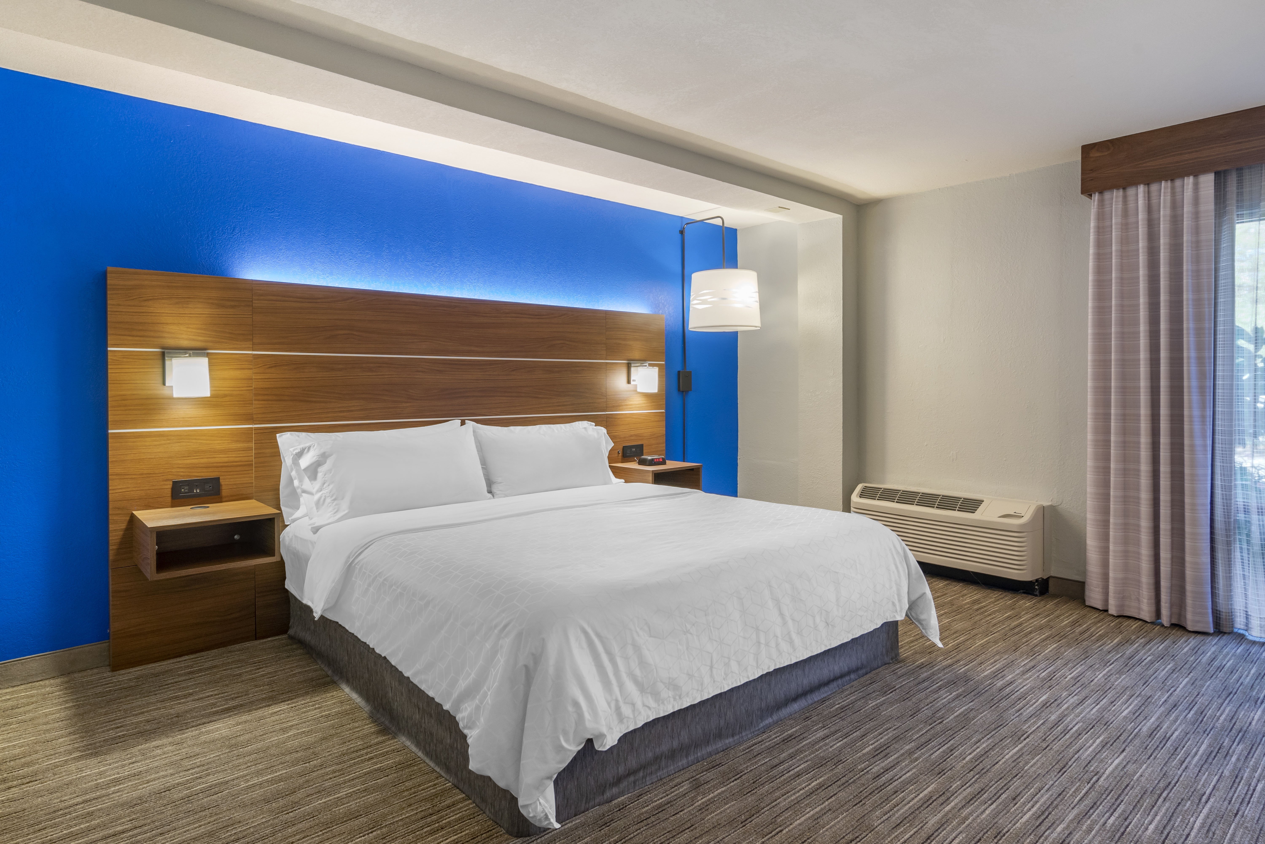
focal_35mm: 16
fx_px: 562
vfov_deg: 73.7
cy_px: 422
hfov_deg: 96.7
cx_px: 632
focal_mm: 16
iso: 400
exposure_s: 1/6
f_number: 11
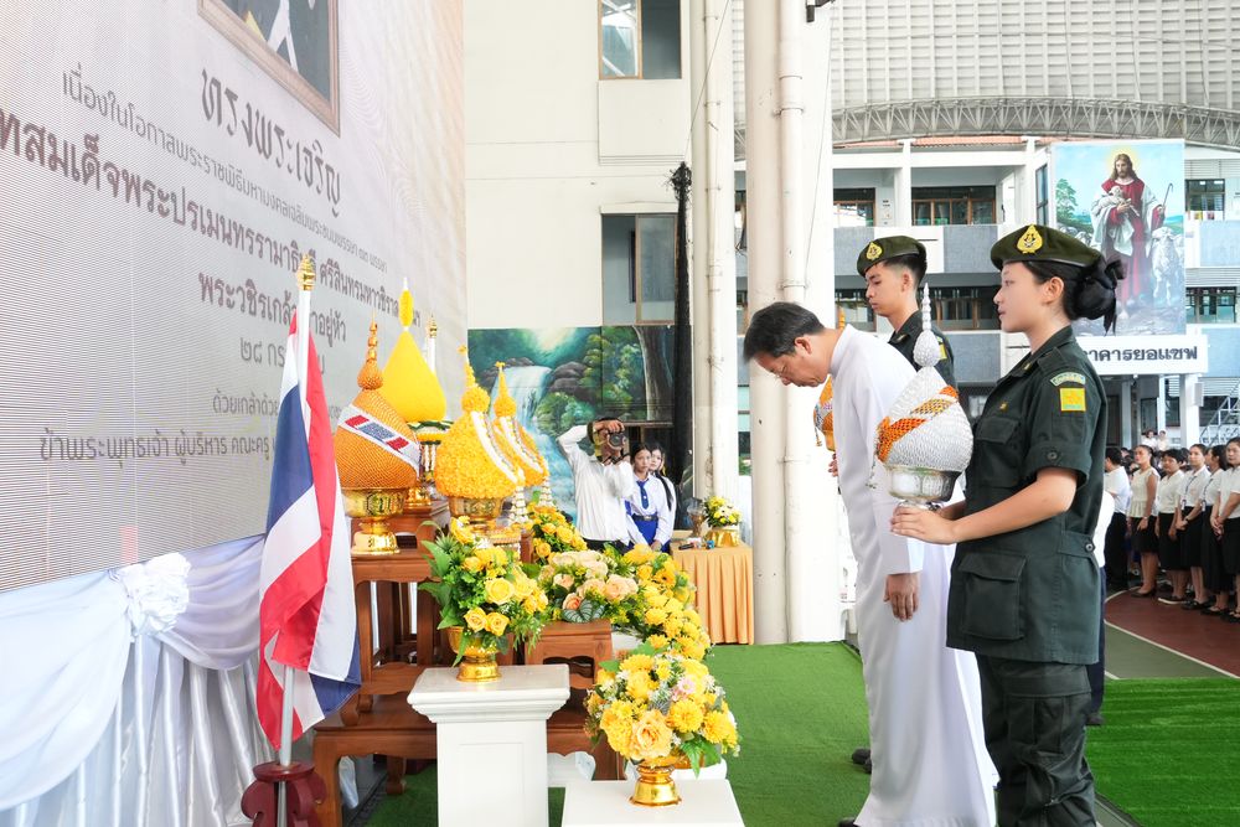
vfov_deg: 33.0
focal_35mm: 40
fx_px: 1395
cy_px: 414
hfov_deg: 47.9
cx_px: 620
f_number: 5.6
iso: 1600
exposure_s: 1/125
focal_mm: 27
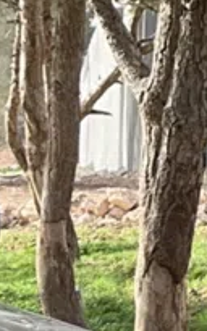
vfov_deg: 3.8
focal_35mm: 543
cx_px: -433
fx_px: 4905
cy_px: 634
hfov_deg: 2.4
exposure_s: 1/185
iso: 25
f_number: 2.8
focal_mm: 9
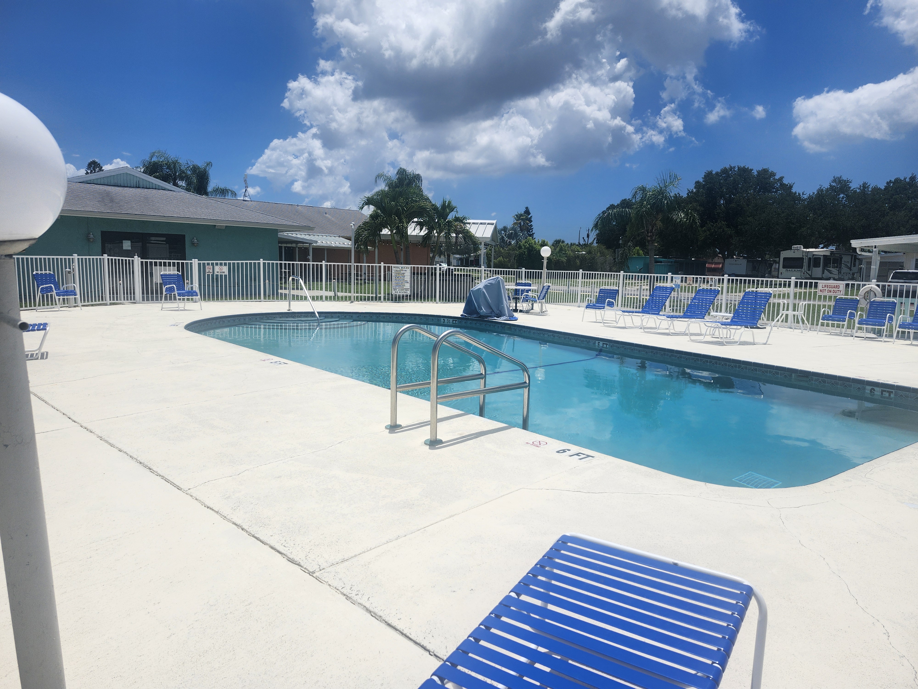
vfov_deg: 58.9
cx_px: 459
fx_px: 610
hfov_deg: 73.9
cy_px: 344
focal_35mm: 23
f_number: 1.8
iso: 25
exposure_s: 1/5343
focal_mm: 5.54
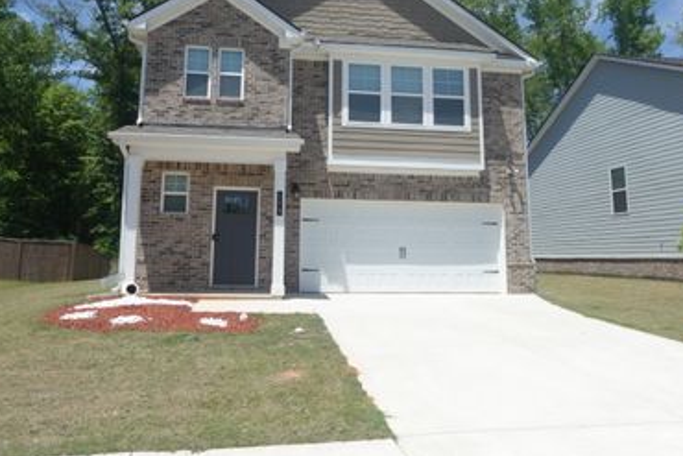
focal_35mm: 27
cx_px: 314
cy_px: 182
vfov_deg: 47.7
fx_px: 512
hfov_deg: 67.3
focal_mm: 7.6
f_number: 2
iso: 125
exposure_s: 1/4000
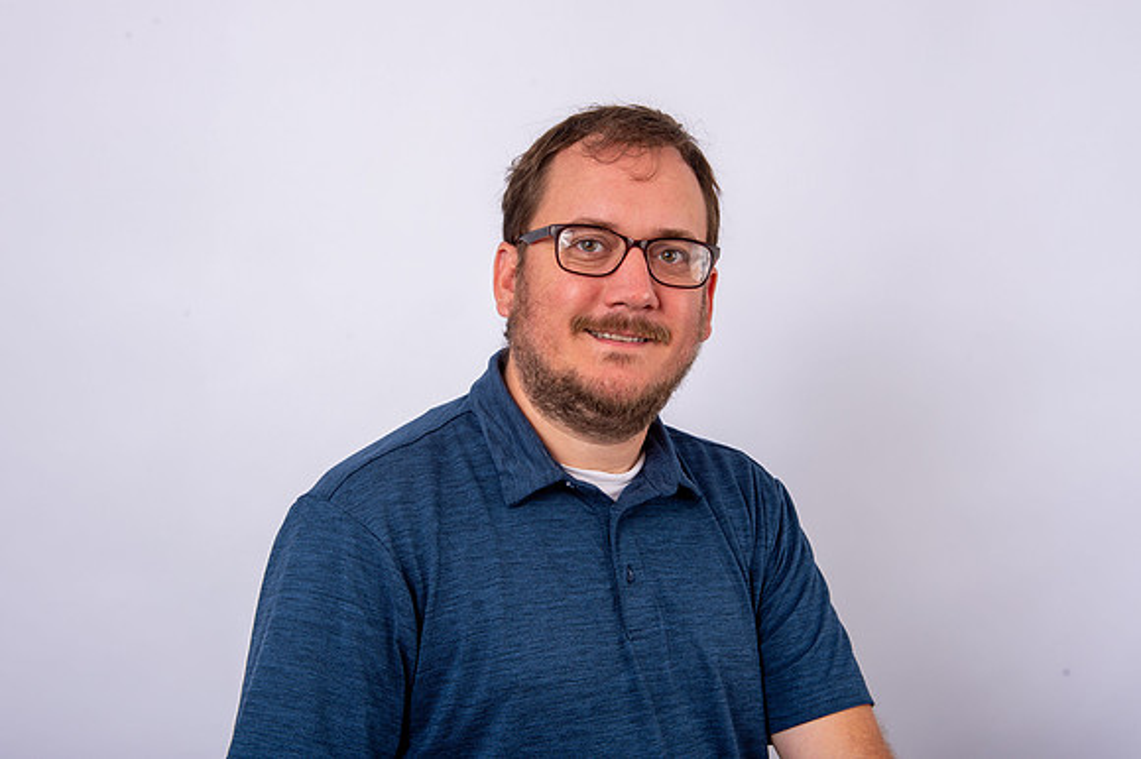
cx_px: 570
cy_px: 380
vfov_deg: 30.5
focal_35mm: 44
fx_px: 1394
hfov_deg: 44.5
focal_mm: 44
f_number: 9
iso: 125
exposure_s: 1/250
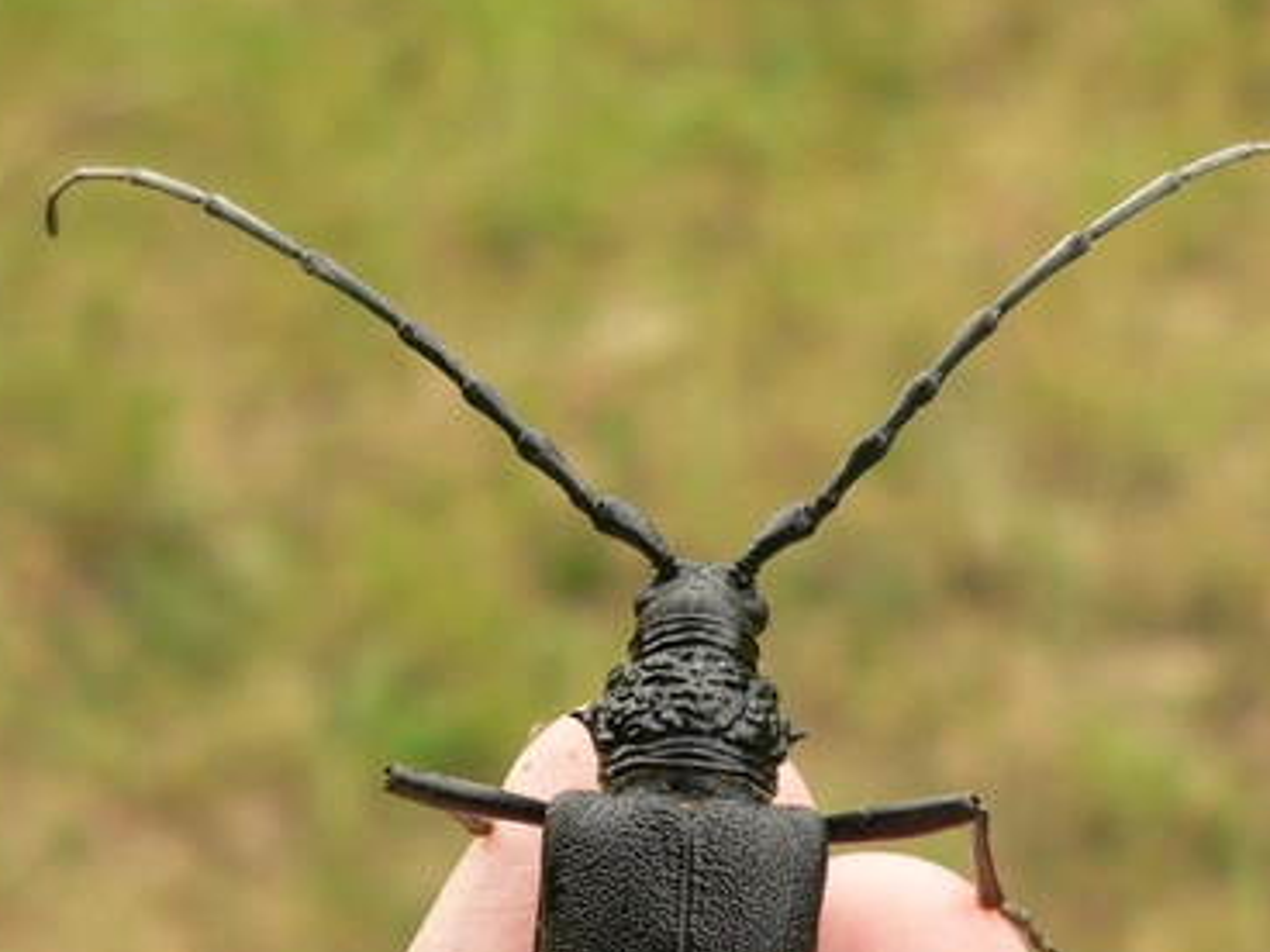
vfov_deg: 13.9
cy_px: 755
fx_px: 3889
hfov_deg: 18.5
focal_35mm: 106
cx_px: 611
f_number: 2.8
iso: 100
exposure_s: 1/50
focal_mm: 10.2
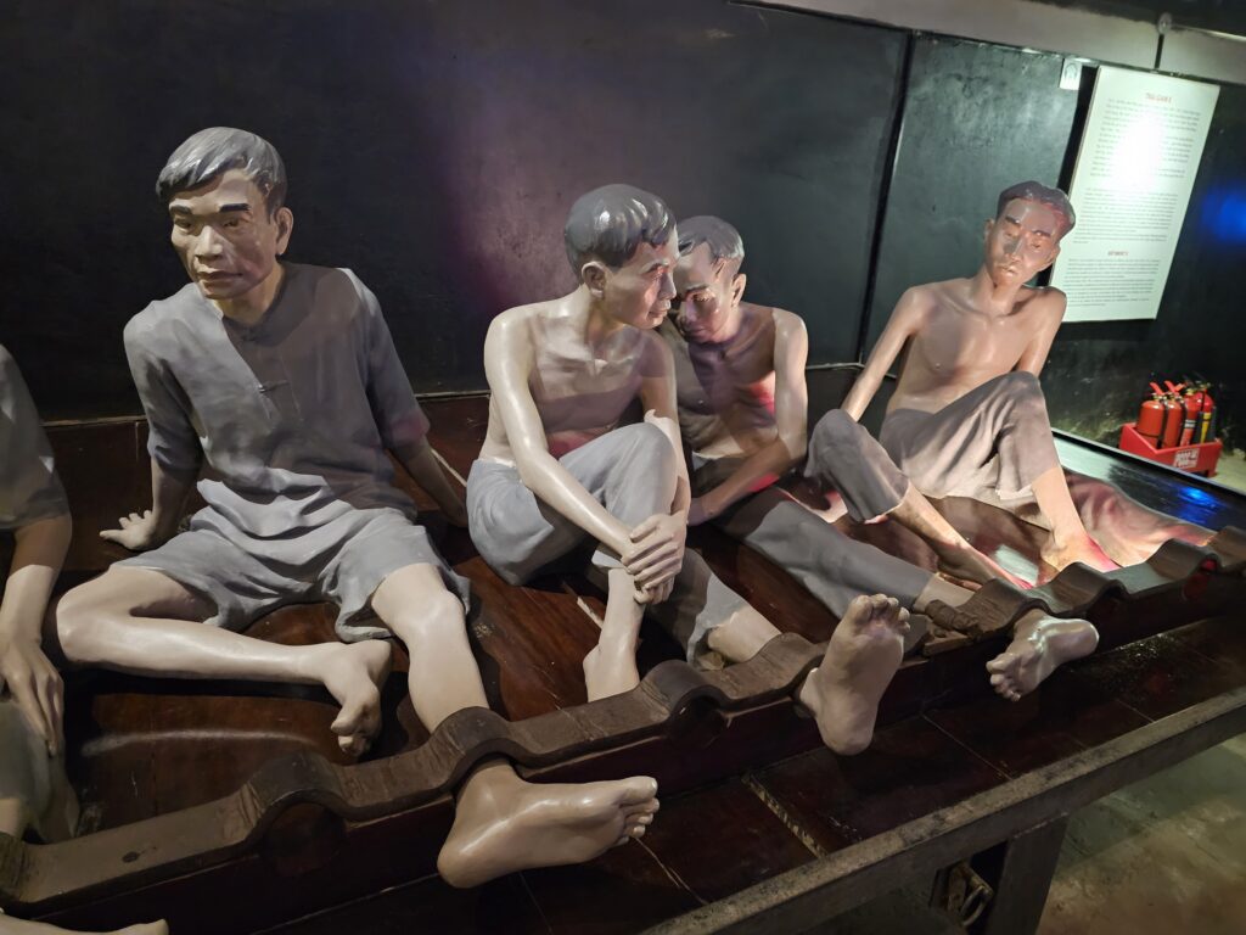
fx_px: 828
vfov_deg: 58.9
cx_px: 623
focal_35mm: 23
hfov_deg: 73.9
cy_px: 468
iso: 2500
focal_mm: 6.3
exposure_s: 1/17
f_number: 1.7
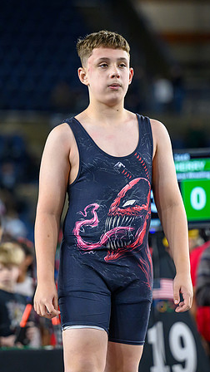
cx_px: 97
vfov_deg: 8.5
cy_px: 165
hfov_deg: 4.8
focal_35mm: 254
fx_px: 2514
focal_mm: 135
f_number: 2.8
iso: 2500
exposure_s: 1/640
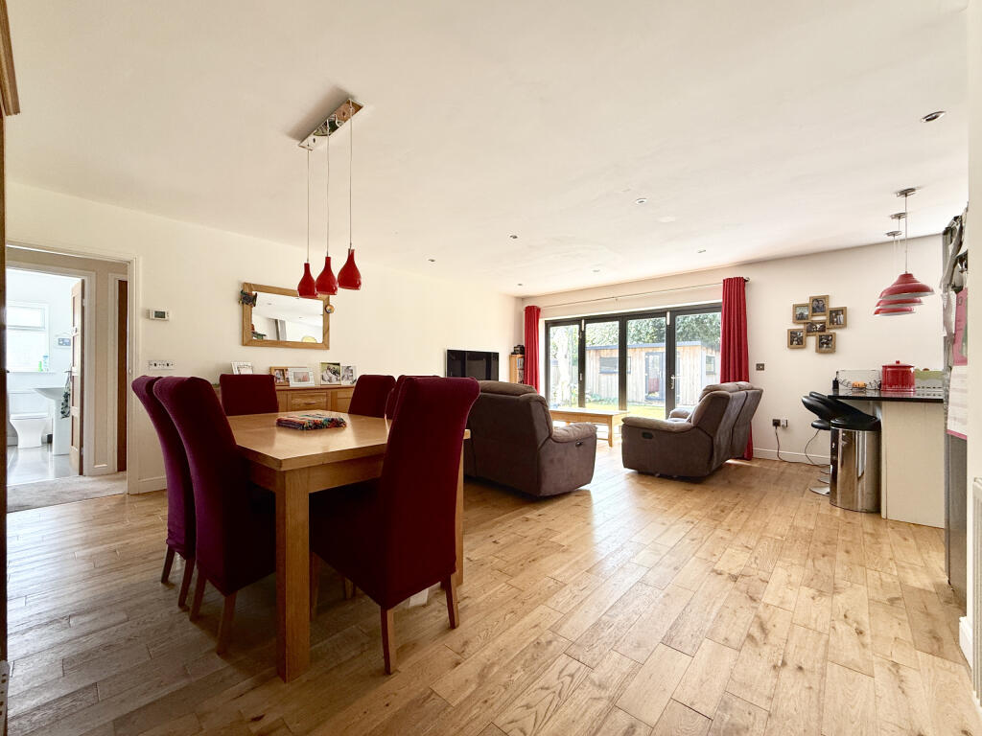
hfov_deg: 102.1
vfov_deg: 85.7
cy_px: 368
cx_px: 491
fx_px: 397
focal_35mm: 14
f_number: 2.2
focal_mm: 2.22
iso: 64
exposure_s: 1/99
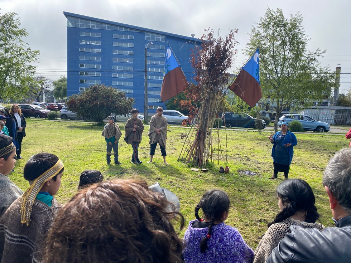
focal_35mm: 26
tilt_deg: -5.0
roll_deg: -2.0
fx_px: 264
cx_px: 176
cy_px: 132
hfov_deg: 67.3
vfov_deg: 53.1
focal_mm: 4.25
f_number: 1.8
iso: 32
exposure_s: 1/1996
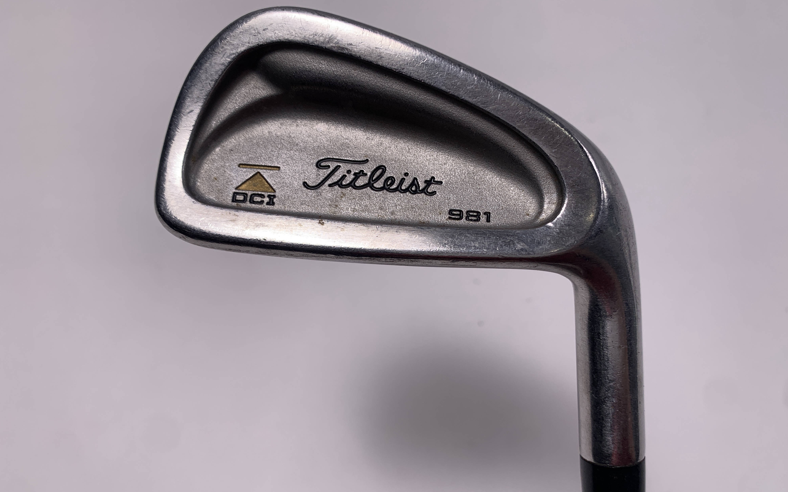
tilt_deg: -58.6
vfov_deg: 44.3
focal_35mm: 28
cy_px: 293
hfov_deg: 66.5
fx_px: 601
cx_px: 398
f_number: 1.8
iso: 25
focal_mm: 4.25
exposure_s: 1/388
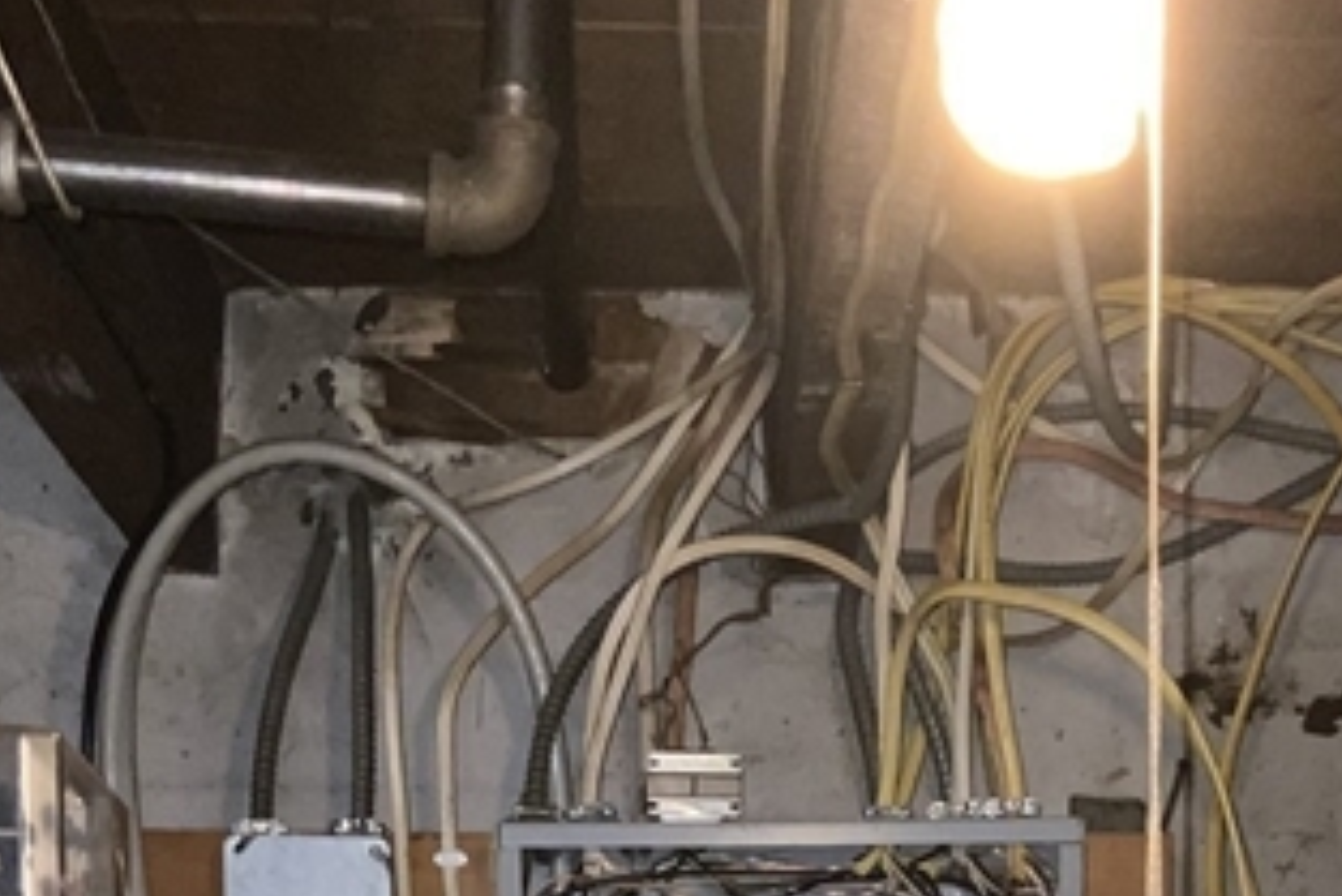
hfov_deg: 27.3
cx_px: 759
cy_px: 1608
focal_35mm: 74
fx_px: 2760
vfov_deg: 15.8
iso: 80
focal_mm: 3
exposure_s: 1/30
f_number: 1.8
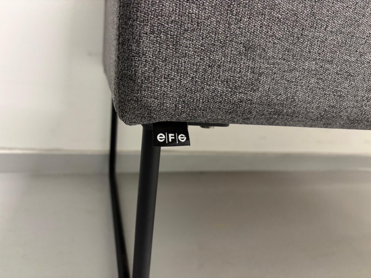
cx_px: 186
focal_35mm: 26
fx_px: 279
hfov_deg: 67.3
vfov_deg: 53.1
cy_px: 139
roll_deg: -4.7
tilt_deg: -11.1
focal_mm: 5.96
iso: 250
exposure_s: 1/50
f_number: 1.6
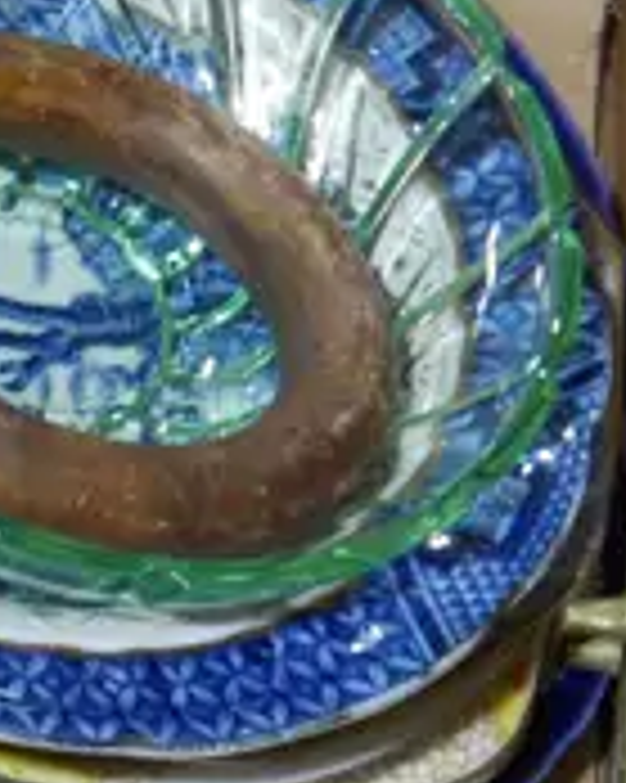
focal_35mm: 184
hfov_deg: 7.7
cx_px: -964
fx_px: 4265
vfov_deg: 10.4
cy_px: 52
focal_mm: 16
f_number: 4.5
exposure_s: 1/60
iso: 320
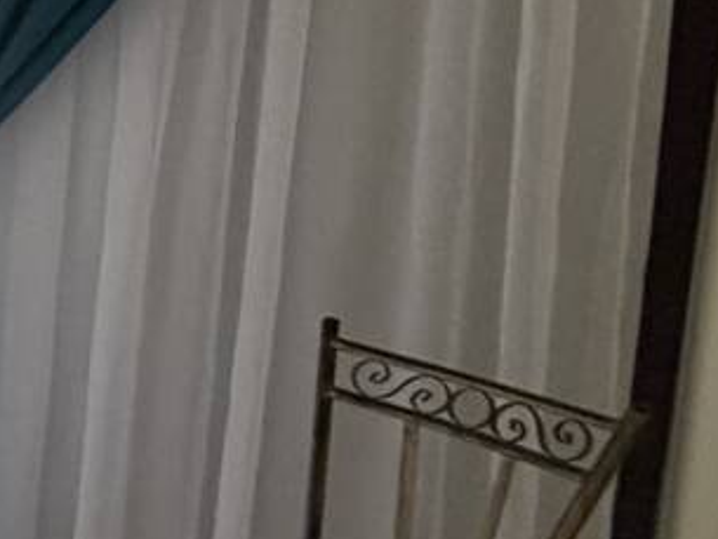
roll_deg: +1.2
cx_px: -739
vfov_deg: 22.1
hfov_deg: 18.4
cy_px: 132
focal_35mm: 66
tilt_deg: -8.7
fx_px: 1370
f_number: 2.2
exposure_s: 1/60
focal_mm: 2.22
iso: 320
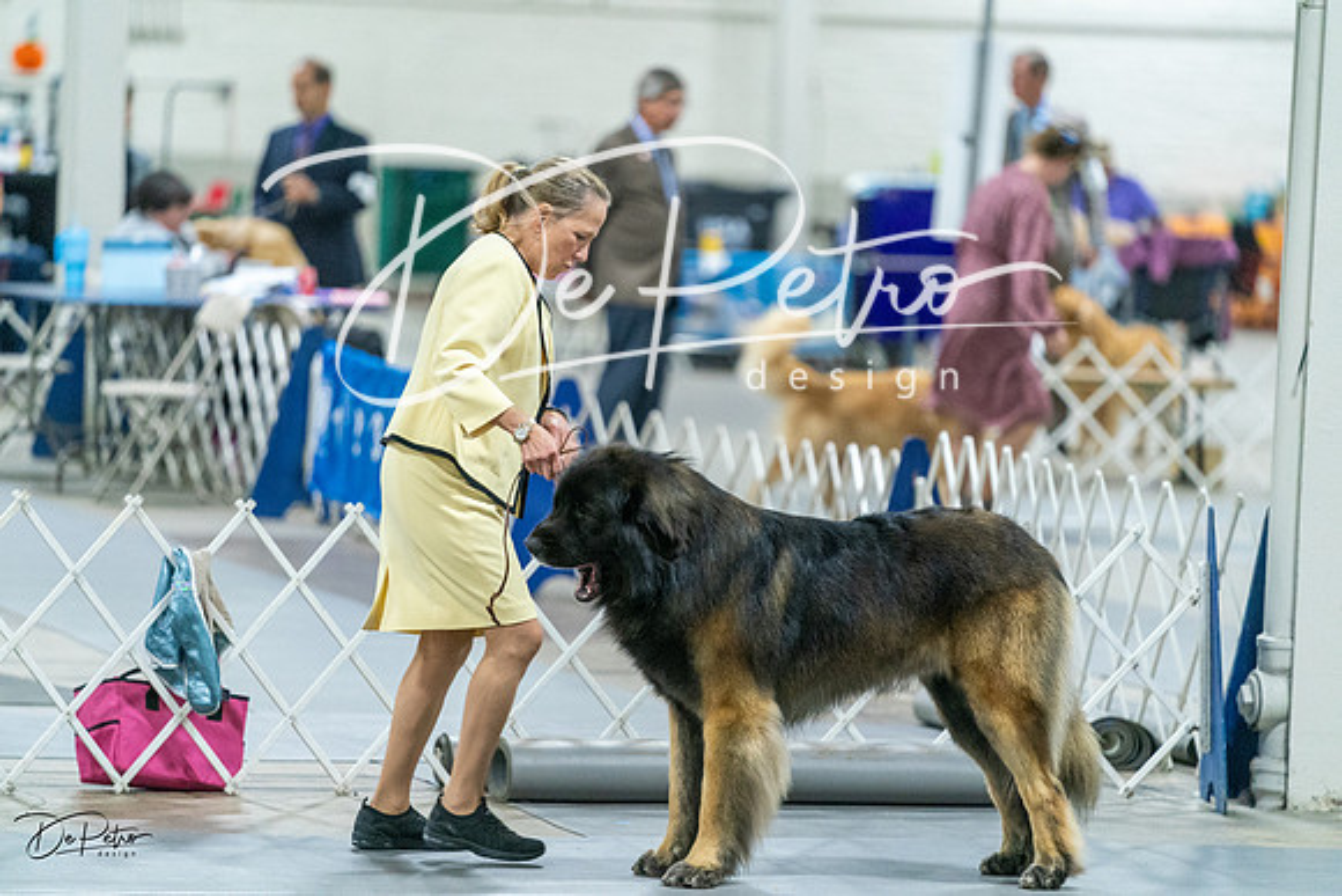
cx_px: 671
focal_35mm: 200
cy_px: 448
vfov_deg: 6.9
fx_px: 7457
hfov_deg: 10.3
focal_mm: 200
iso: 6400
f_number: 2.8
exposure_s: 1/250
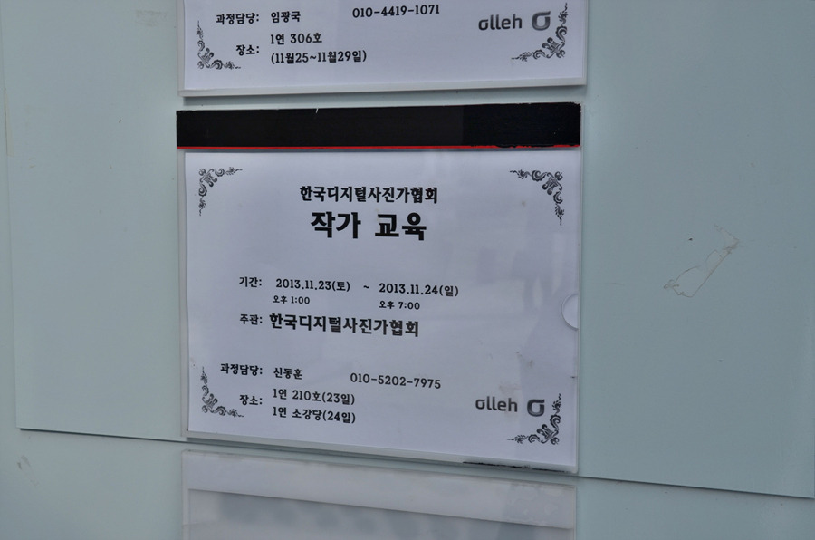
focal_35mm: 51
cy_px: 270
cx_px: 408
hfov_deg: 39.0
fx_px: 1152
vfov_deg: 26.4
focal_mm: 34
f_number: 8
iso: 100
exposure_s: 1/320
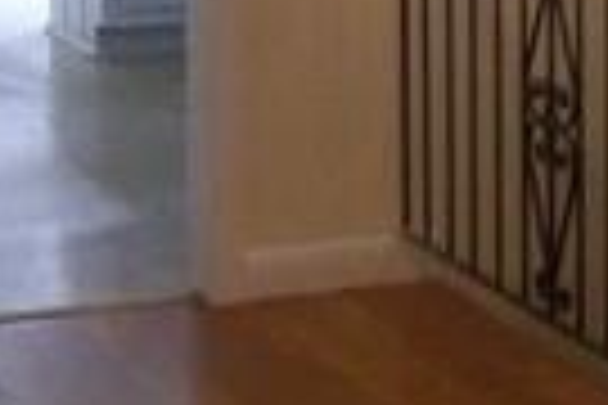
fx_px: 2922
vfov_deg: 7.6
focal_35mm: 173
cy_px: -432
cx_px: 342
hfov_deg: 11.9
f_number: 3.5
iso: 500
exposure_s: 1/40
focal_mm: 6.2
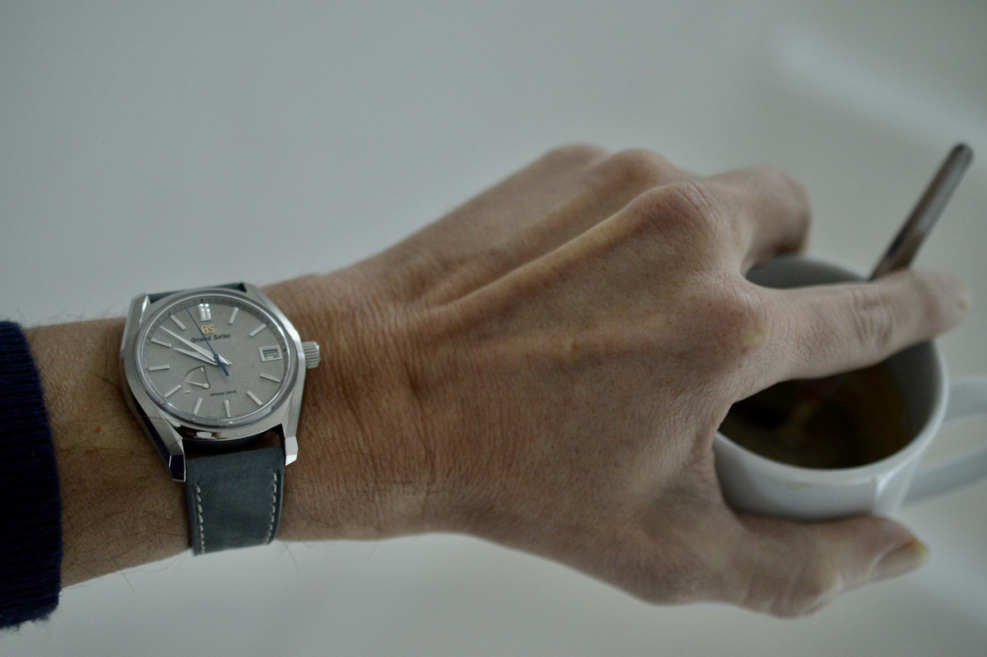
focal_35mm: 60
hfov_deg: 33.4
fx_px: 1644
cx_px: 494
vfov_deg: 22.6
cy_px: 328
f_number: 3
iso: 1600
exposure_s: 1/60
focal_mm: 40
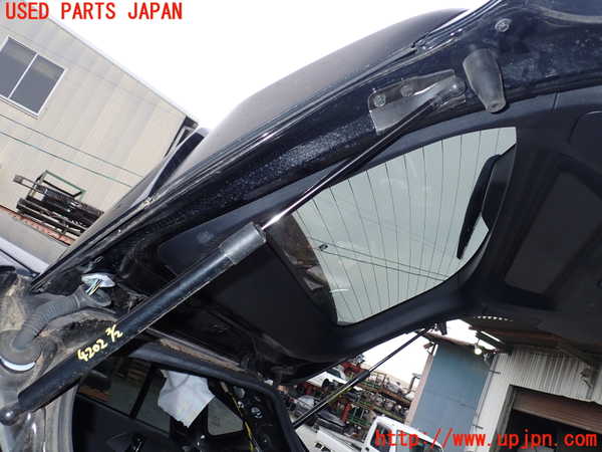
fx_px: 522
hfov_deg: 60.0
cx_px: 301
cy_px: 226
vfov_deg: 46.8
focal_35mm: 30
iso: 100
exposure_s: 1/400
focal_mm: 5.4
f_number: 3.2
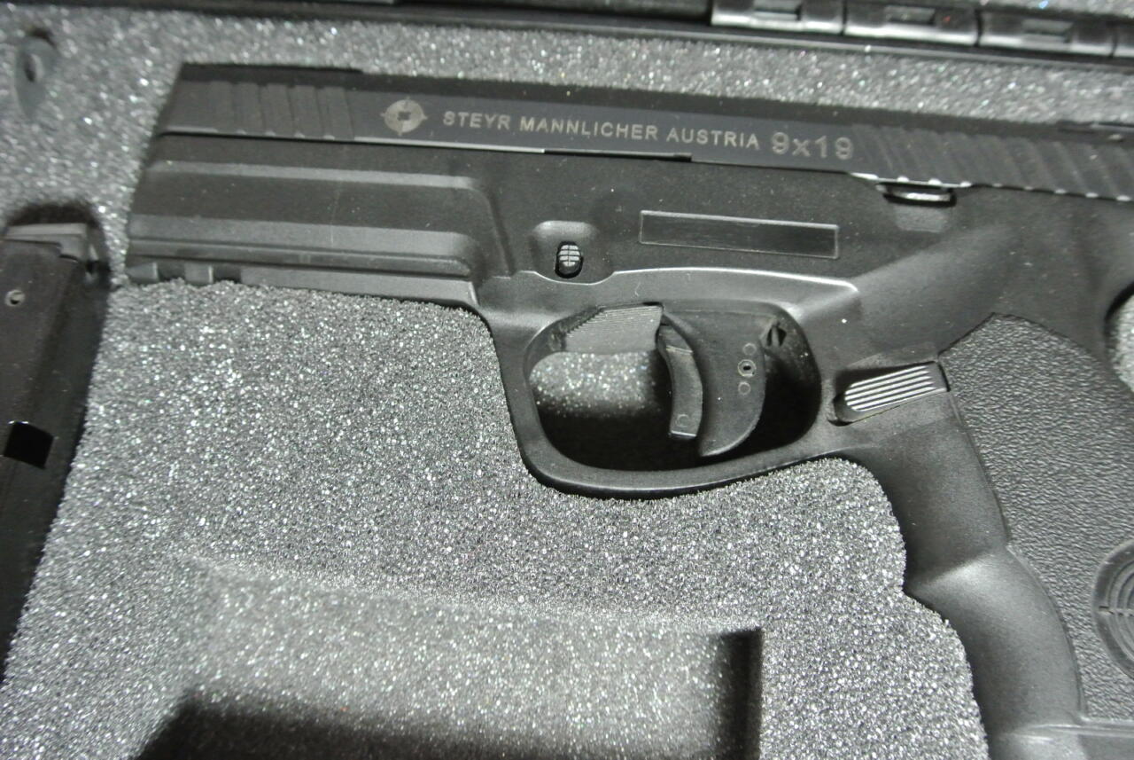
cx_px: 567
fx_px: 946
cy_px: 380
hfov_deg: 61.9
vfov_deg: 43.7
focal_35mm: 30
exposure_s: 1/30
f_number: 3.5
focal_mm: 11.4
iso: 1800
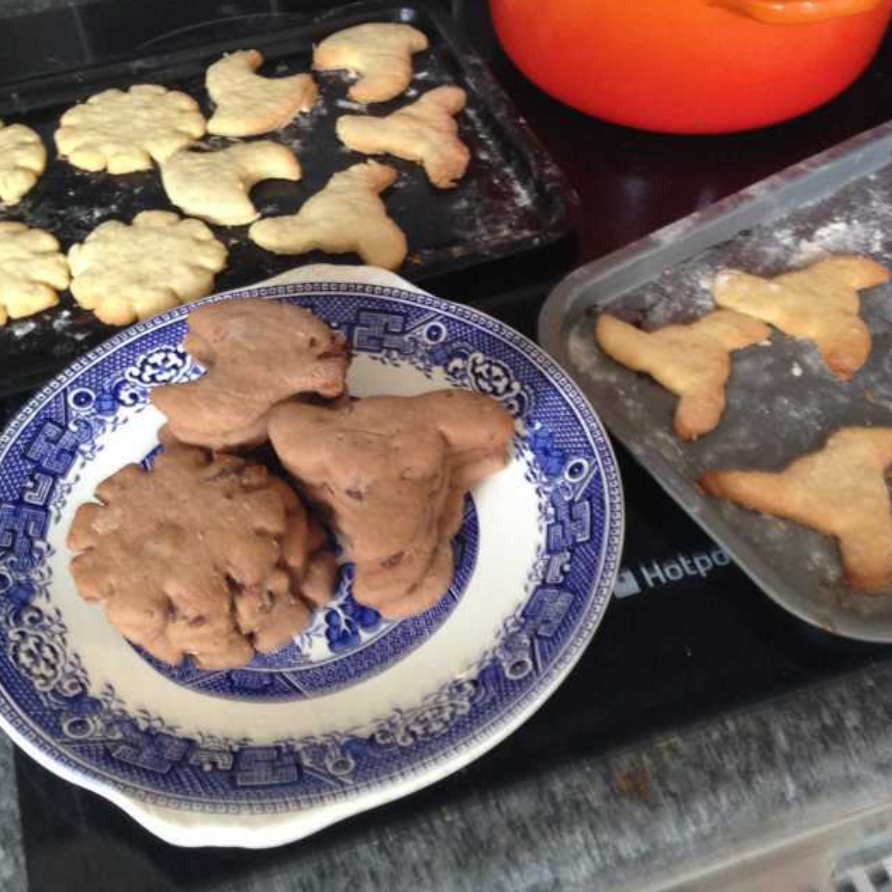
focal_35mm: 46
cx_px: 521
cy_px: 386
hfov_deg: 36.7
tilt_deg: -48.4
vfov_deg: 36.7
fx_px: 1341
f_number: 2.4
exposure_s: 1/20
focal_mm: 4.12
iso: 160
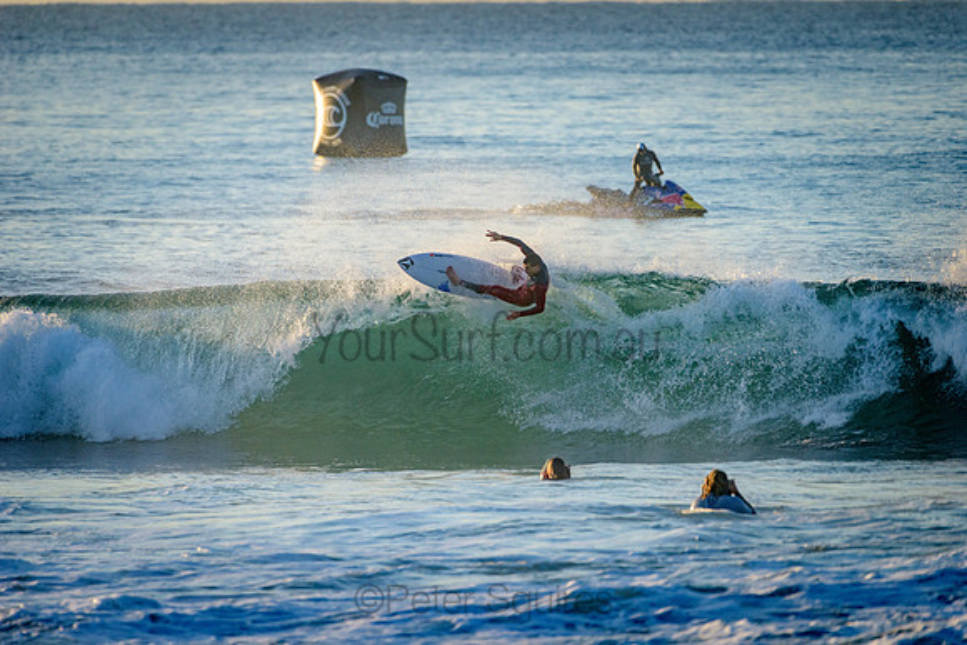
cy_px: 322
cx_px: 484
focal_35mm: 500
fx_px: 13433
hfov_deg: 4.1
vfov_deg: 2.8
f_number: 5.6
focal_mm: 500
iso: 500
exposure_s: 1/2000
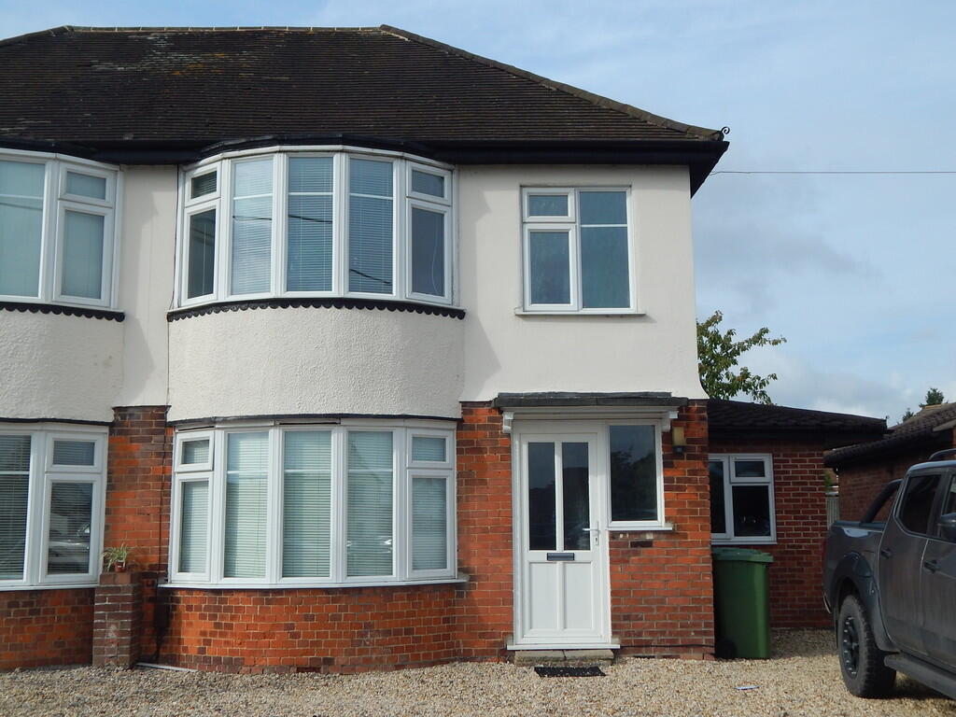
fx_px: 1049
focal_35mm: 38
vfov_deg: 37.7
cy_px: 358
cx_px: 478
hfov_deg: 49.0
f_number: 6.9
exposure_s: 1/400
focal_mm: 6.8
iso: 125
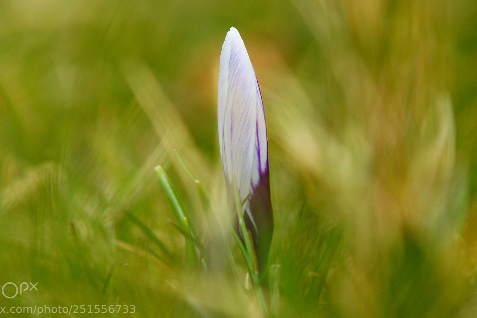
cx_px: 234
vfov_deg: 3.7
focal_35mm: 376
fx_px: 4981
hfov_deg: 5.5
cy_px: 147
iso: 400
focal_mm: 210
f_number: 7.1
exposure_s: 1/500
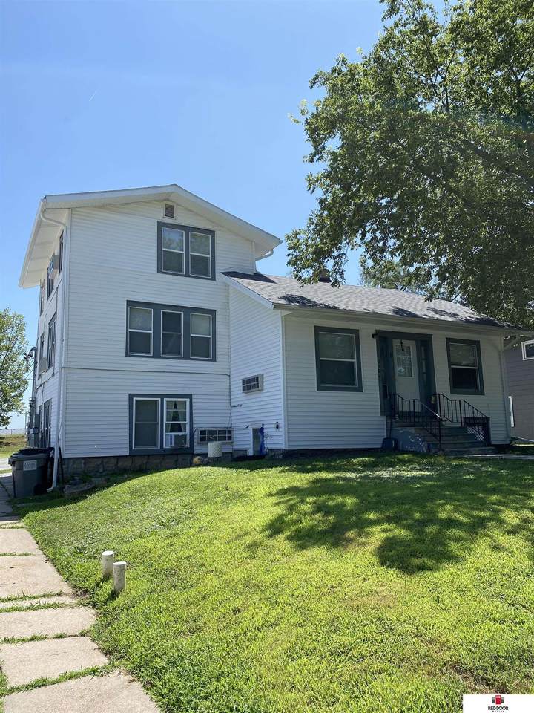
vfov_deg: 67.3
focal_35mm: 26
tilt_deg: +8.3
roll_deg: +1.1
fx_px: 535
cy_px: 356
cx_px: 267
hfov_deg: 53.1
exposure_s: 1/2105
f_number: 1.8
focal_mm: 4.25
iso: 32
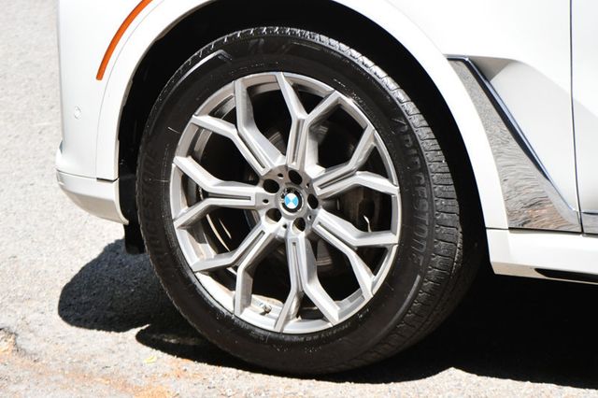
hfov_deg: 13.4
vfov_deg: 9.0
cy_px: 199
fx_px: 2540
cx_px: 299
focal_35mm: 153
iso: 125
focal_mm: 102
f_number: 8
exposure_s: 1/250
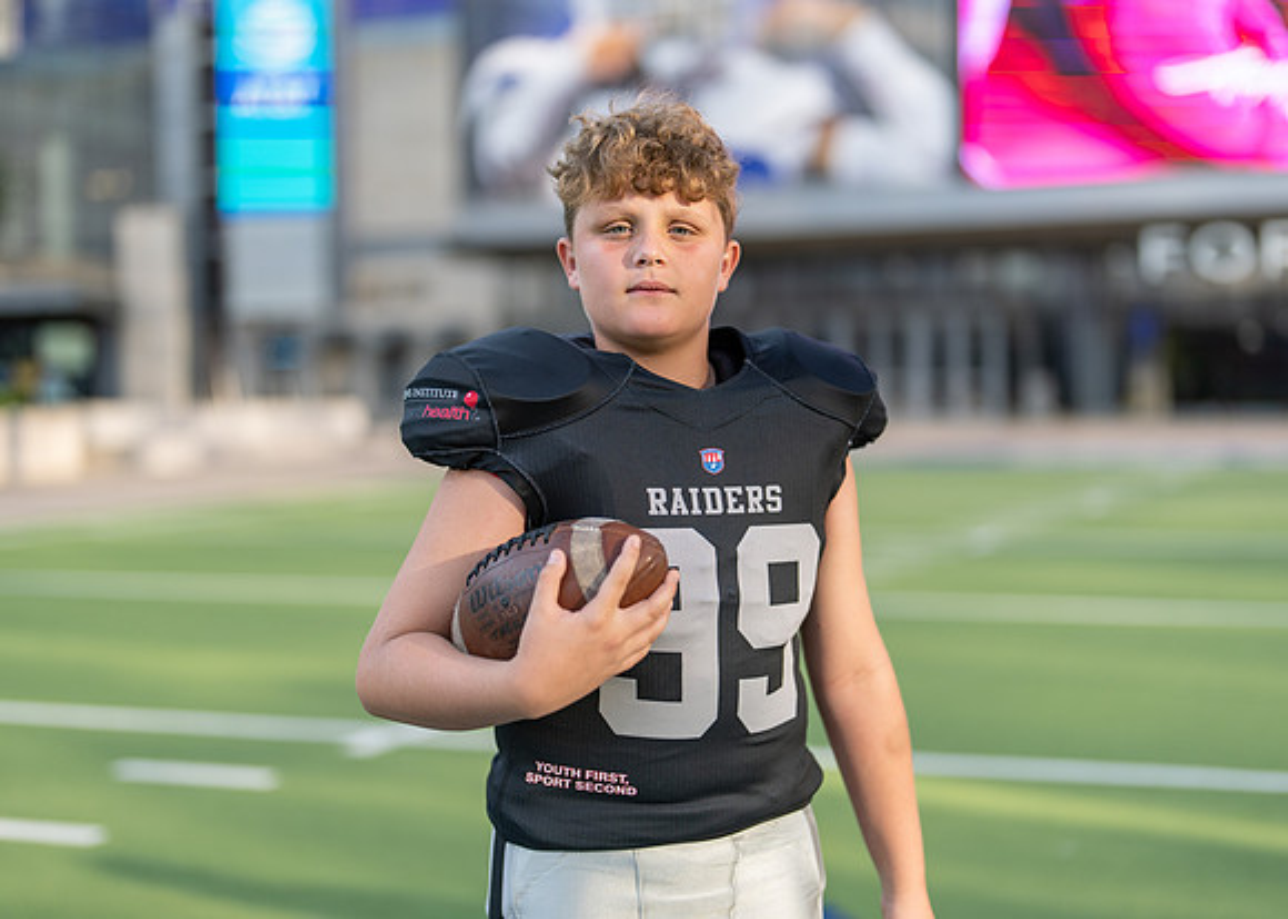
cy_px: 453
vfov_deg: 24.3
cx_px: 658
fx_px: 2133
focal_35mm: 58
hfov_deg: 33.6
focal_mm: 50
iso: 100
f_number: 1.2
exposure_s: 1/2500
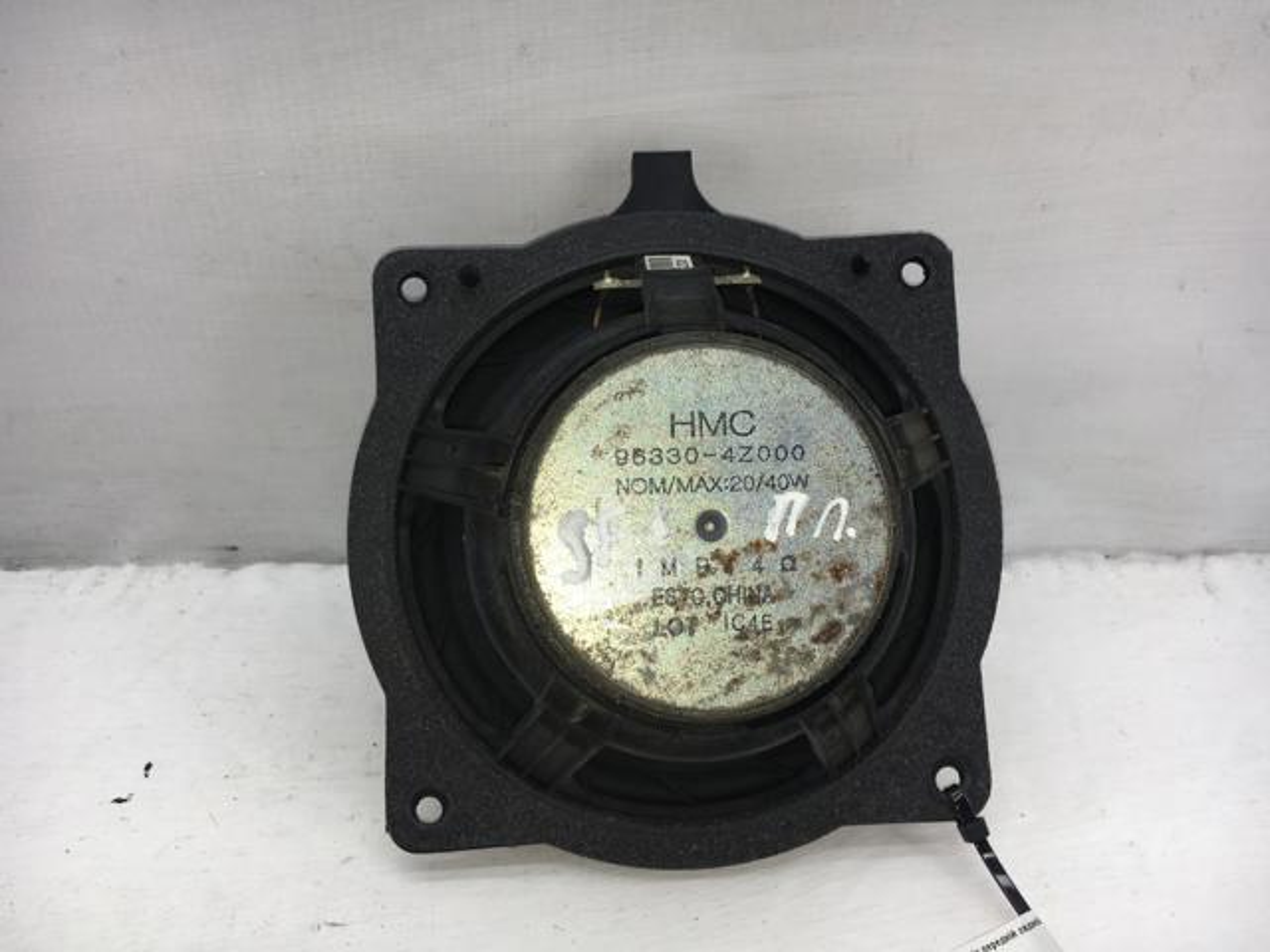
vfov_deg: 48.2
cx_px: 635
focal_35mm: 29
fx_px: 1064
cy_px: 476
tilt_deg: -34.7
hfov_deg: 61.7
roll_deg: -1.9
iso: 25
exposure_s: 1/244
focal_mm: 4.15
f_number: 2.2
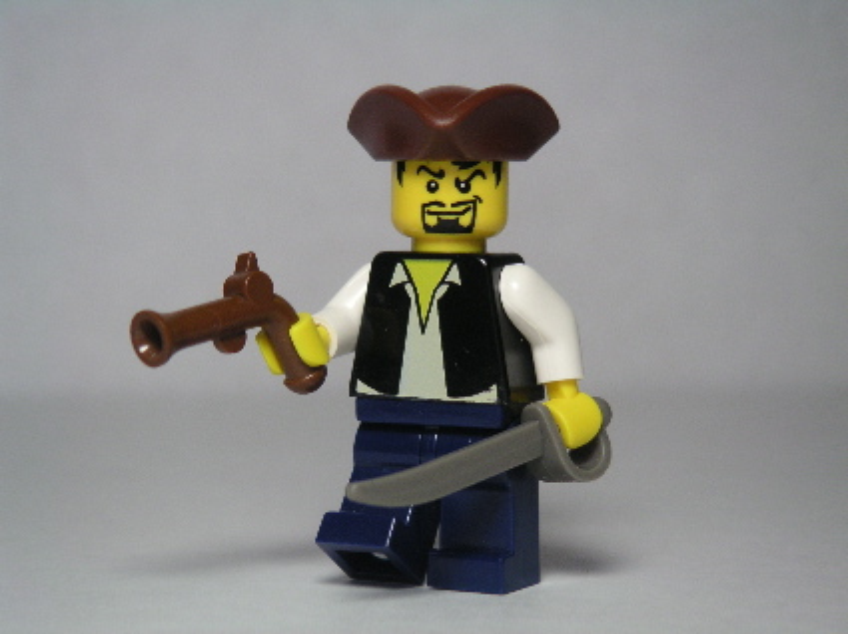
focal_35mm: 111
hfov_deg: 17.7
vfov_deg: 13.3
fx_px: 2717
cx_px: 424
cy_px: 317
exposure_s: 1/111
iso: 100
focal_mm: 17.1
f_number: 3.6
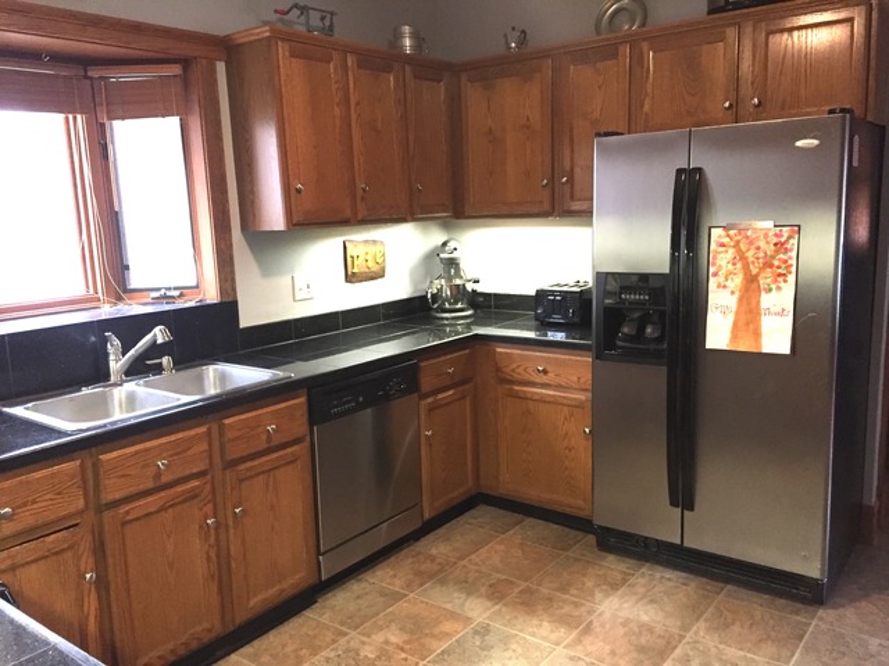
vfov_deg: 48.2
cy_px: 333
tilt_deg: -10.2
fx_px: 745
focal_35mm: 29
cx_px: 444
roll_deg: +2.1
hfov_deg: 61.7
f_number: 2.2
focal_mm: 4.15
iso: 250
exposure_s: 1/30
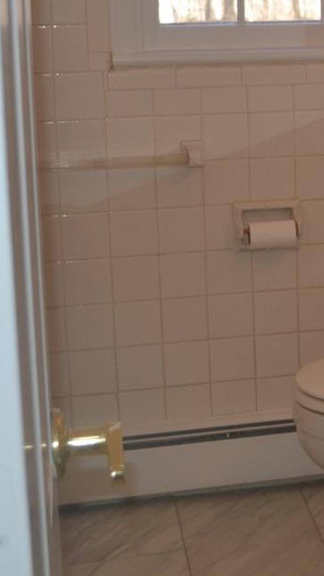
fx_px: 1359
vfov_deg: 23.6
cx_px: 516
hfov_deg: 12.8
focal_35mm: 89
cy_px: 127
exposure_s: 1/125
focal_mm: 24
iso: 250
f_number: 4
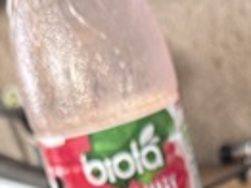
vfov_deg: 10.8
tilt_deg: -28.0
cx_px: 211
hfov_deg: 16.7
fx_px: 848
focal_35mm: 117
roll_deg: +16.6
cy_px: 443
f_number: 1.78
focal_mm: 6.76
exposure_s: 1/60
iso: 250
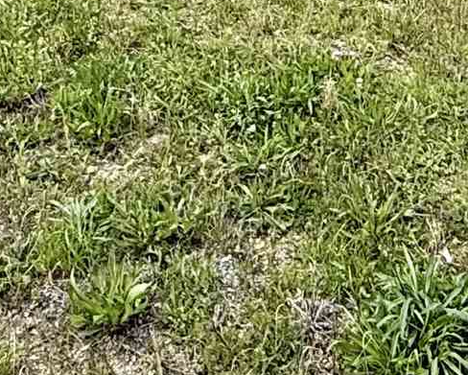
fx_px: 1192
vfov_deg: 15.3
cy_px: -306
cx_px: 239
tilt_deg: -4.8
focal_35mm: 86
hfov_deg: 22.2
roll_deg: +0.2
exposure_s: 1/1848
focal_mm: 2.22
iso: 50
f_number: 2.2
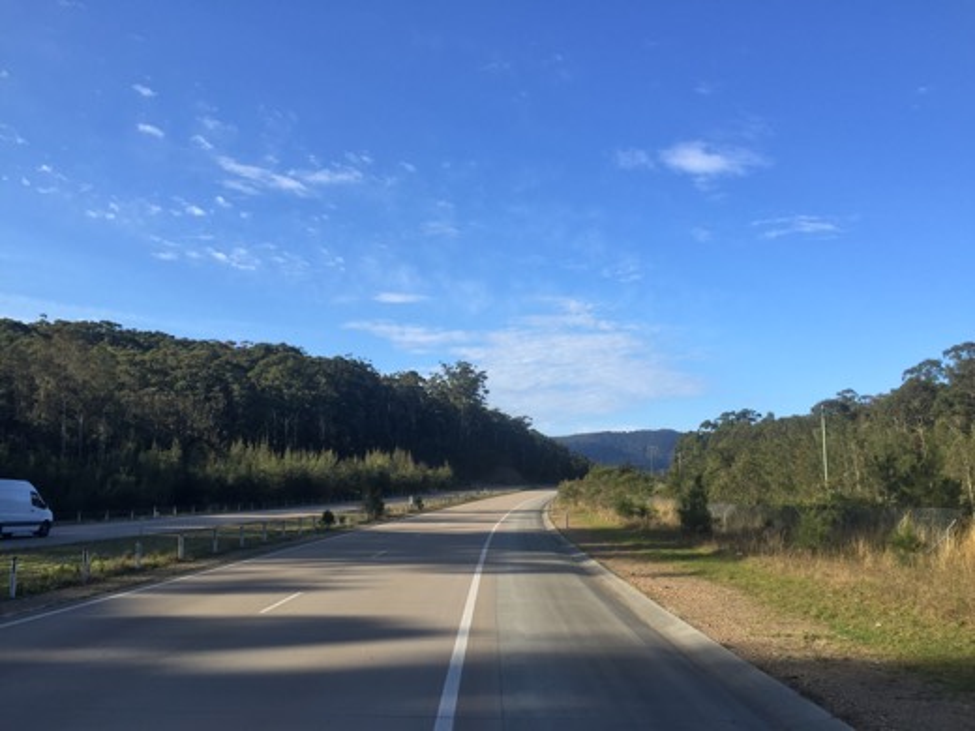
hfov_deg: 61.7
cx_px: 488
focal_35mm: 29
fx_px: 817
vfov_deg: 48.2
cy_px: 366
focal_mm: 4.15
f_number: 2.2
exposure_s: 1/1236
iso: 32
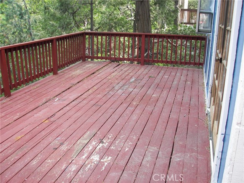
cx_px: 122
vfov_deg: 39.7
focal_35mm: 36
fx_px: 254
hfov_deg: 51.4
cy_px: 92
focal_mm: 6
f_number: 2.8
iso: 50
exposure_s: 1/60
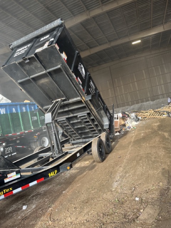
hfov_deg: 56.8
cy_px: 114
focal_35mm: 24
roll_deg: +13.7
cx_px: 86
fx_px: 158
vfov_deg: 71.6
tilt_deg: +6.0
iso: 80
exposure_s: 1/300
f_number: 1.78
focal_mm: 6.86
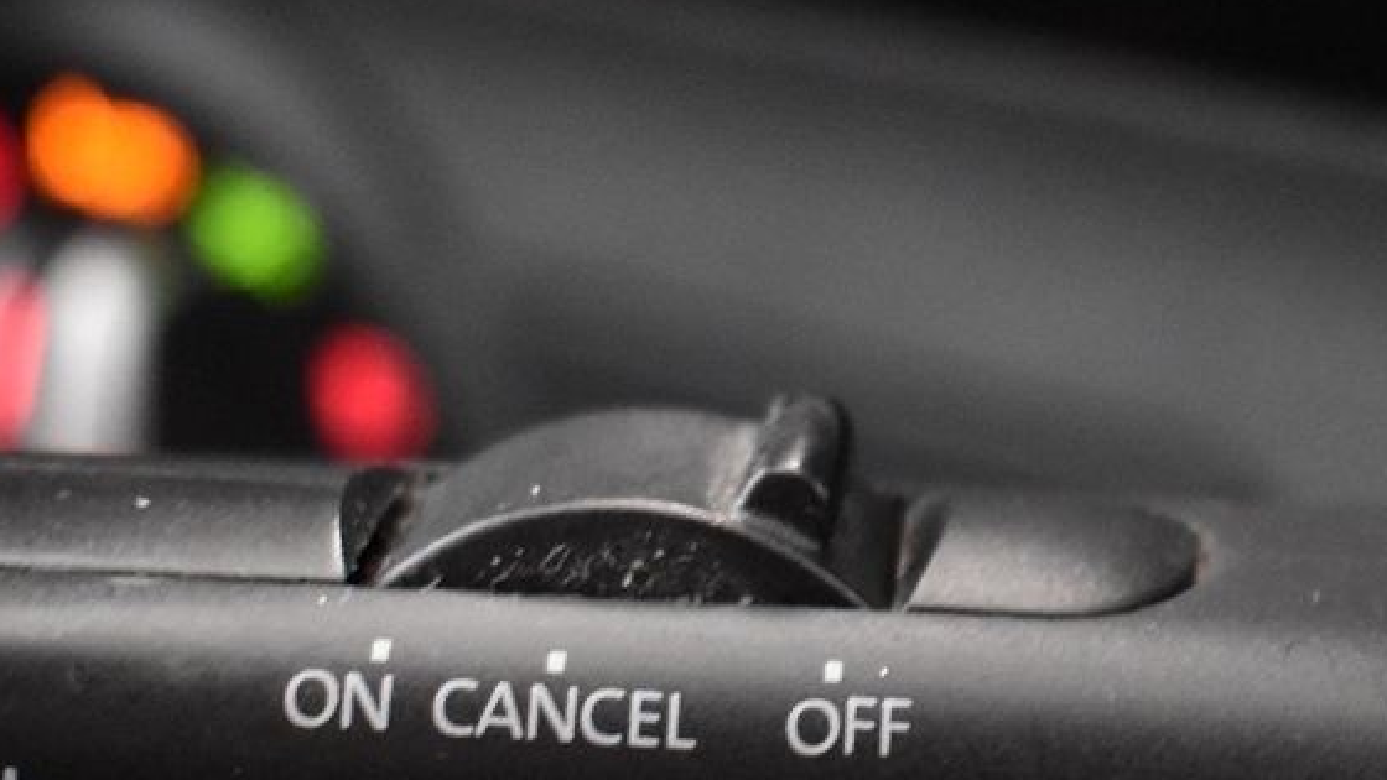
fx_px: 4175
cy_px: 631
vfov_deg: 10.6
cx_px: 1205
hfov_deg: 18.6
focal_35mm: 114
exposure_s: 1/15
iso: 3200
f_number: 4
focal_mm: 25
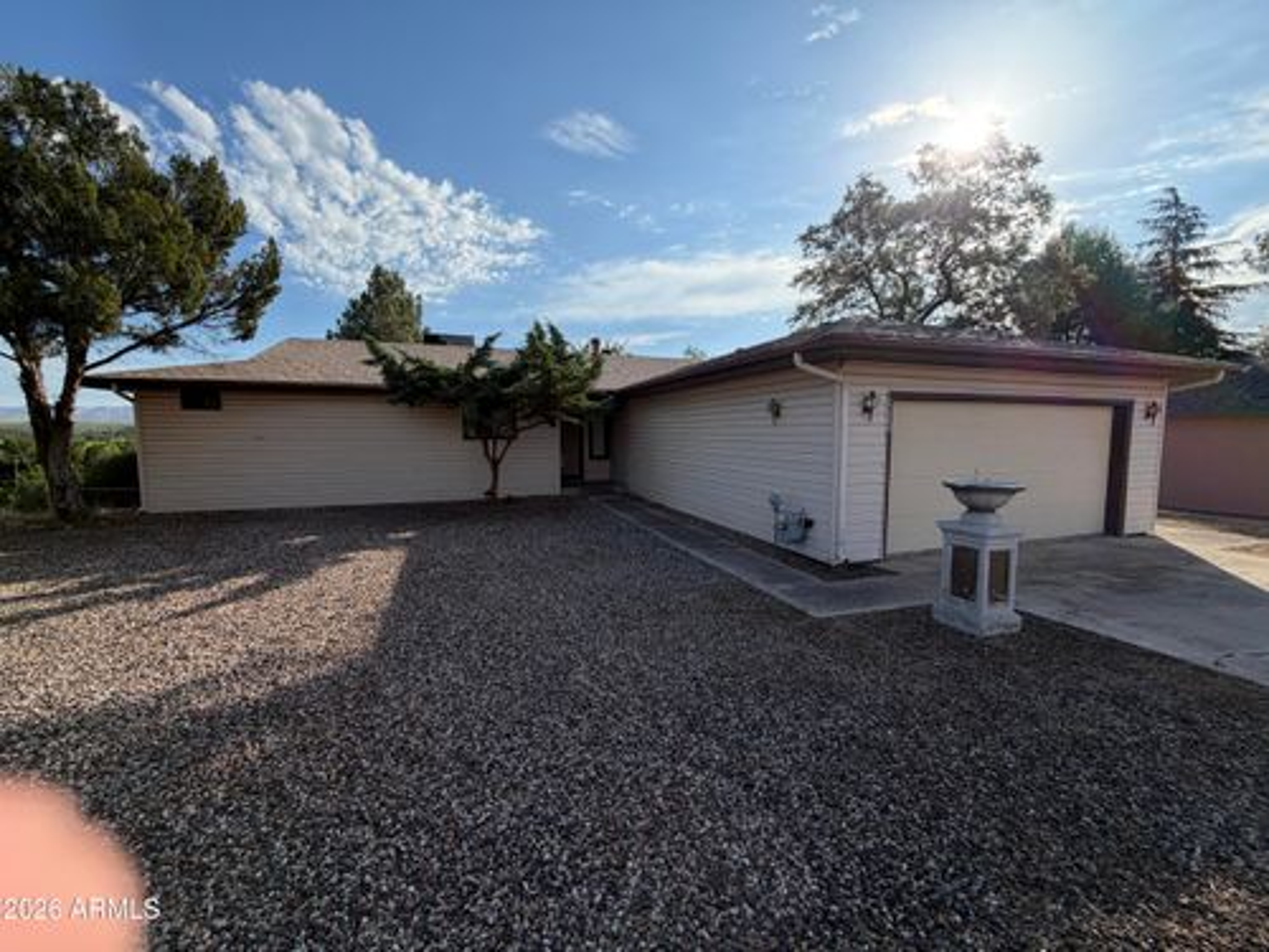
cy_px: 476
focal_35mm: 14
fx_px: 513
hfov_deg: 102.1
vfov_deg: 85.7
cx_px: 634
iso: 25
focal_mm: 2.22
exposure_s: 1/901
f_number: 2.2
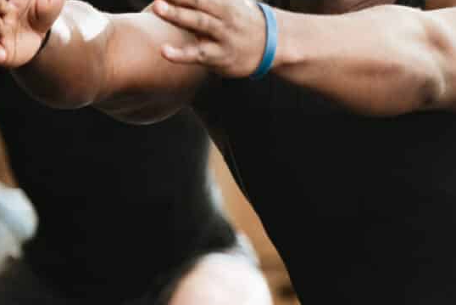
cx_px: 249
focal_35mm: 419
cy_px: 274
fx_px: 5308
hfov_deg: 4.9
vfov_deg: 3.3
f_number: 3.2
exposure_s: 1/250
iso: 800
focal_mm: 110
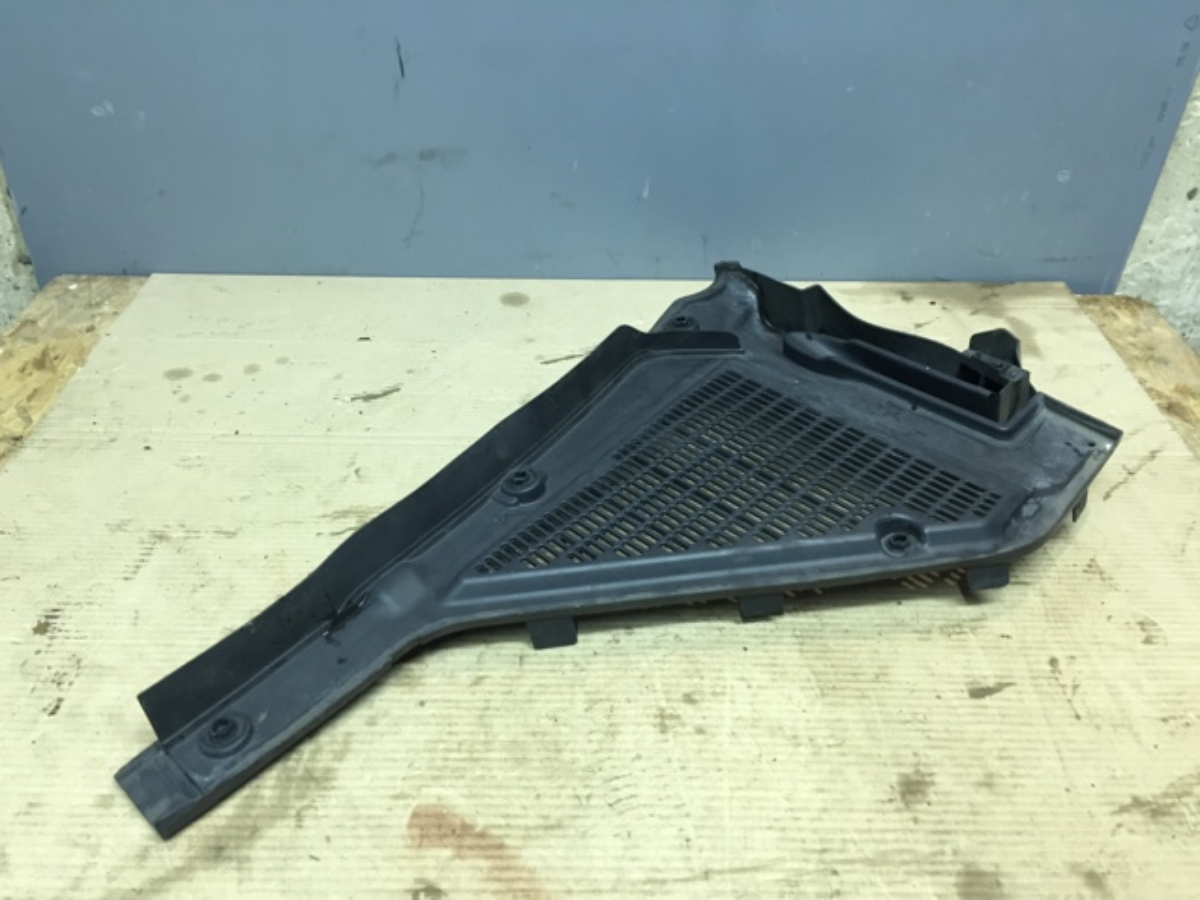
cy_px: 450
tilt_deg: -32.5
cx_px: 600
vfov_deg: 48.2
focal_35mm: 29
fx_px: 1005
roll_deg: -2.0
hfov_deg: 61.7
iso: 100
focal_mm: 4.15
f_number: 2.2
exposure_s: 1/33
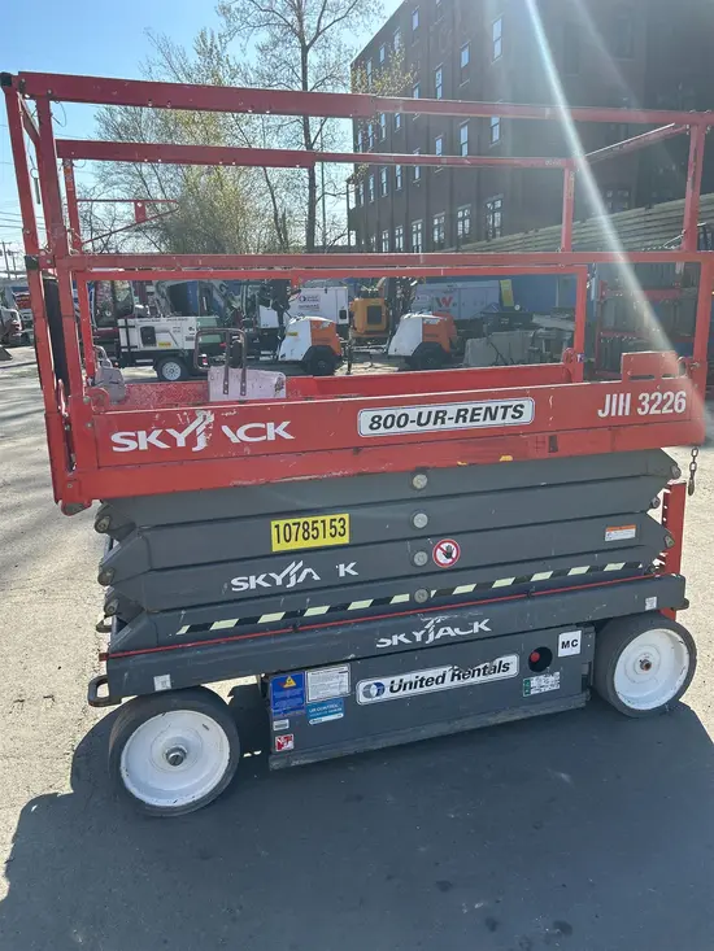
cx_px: 357
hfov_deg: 53.1
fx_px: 715
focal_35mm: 26
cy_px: 476
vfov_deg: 67.3
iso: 50
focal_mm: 5.7
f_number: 1.5
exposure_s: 1/1645
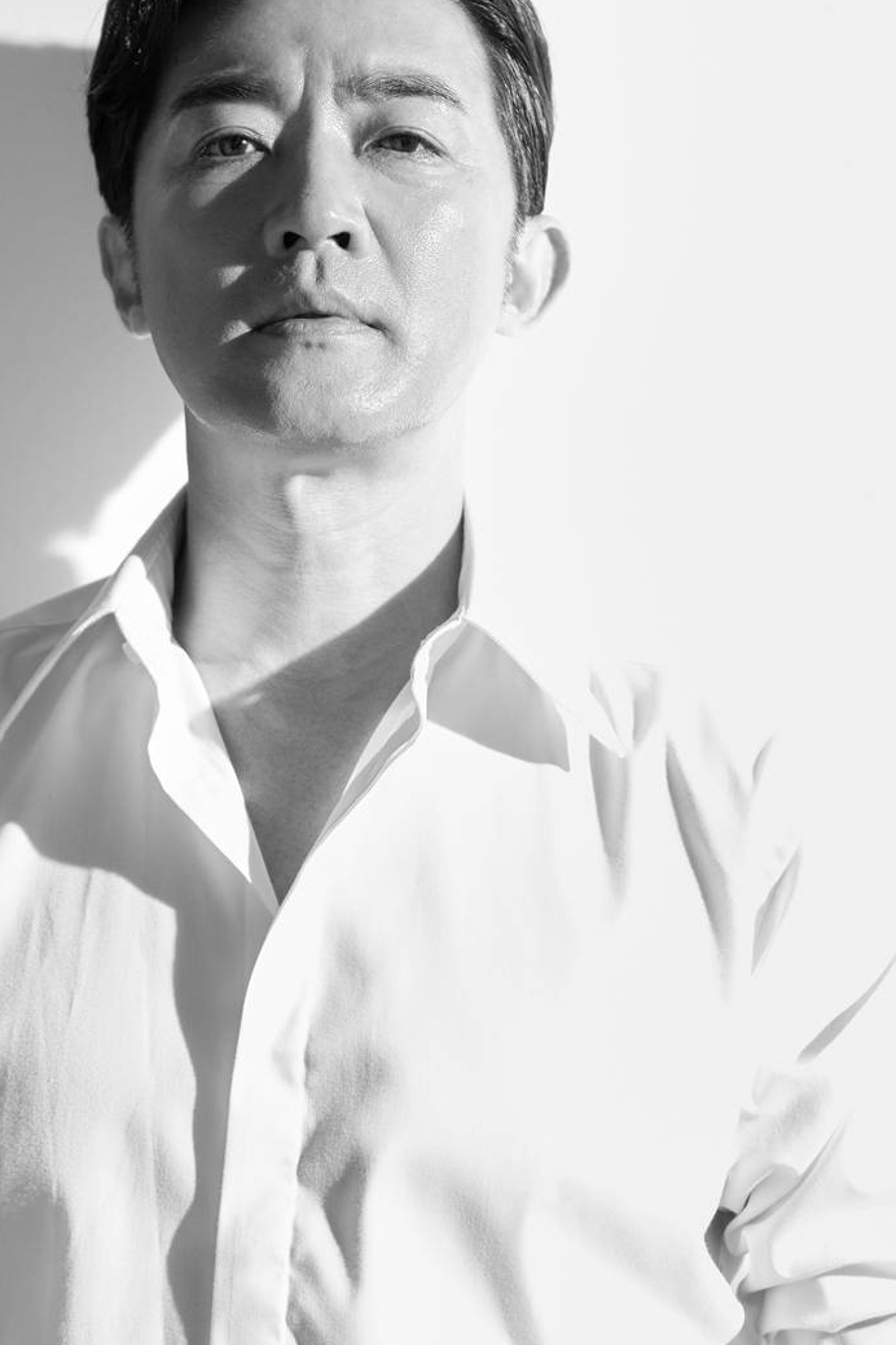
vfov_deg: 22.4
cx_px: 329
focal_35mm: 91
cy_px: 671
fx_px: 3397
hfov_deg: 15.0
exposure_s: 1/125
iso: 1600
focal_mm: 70
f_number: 4
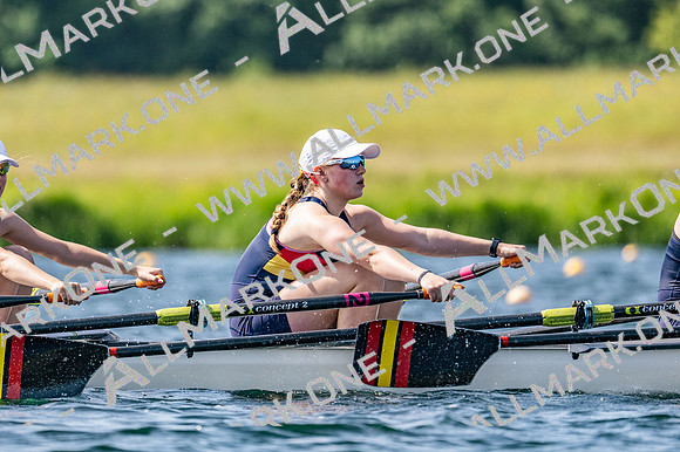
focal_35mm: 600
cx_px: 340
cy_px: 226
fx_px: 11326
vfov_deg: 2.3
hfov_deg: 3.4
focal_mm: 400
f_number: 4.5
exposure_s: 1/2500
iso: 280
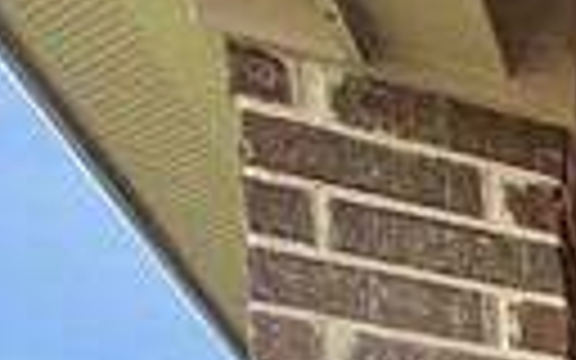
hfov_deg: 9.6
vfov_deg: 8.0
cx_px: 2007
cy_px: 1328
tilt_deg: -3.2
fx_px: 1868
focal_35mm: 119
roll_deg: -0.4
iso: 25
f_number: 2.2
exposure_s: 1/182
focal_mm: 2.22
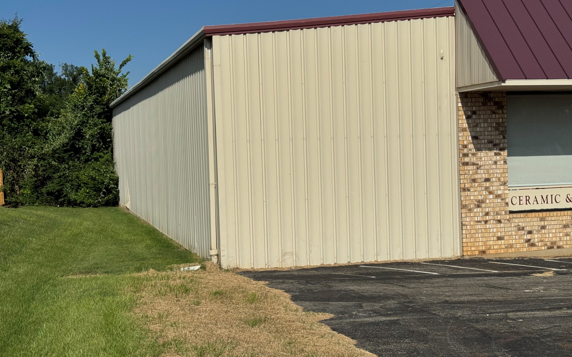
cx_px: 286
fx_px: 795
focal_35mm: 51
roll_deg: +1.4
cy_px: 163
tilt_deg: -2.7
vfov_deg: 25.3
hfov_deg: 39.6
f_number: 1.78
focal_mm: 6.76
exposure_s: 1/15385
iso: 64
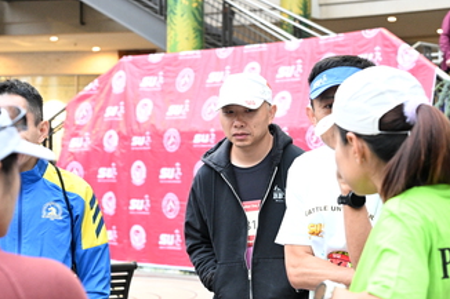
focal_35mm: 81
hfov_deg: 25.0
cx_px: 271
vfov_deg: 16.8
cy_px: 159
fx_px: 1012
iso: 3200
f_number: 4
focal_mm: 48
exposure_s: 1/160
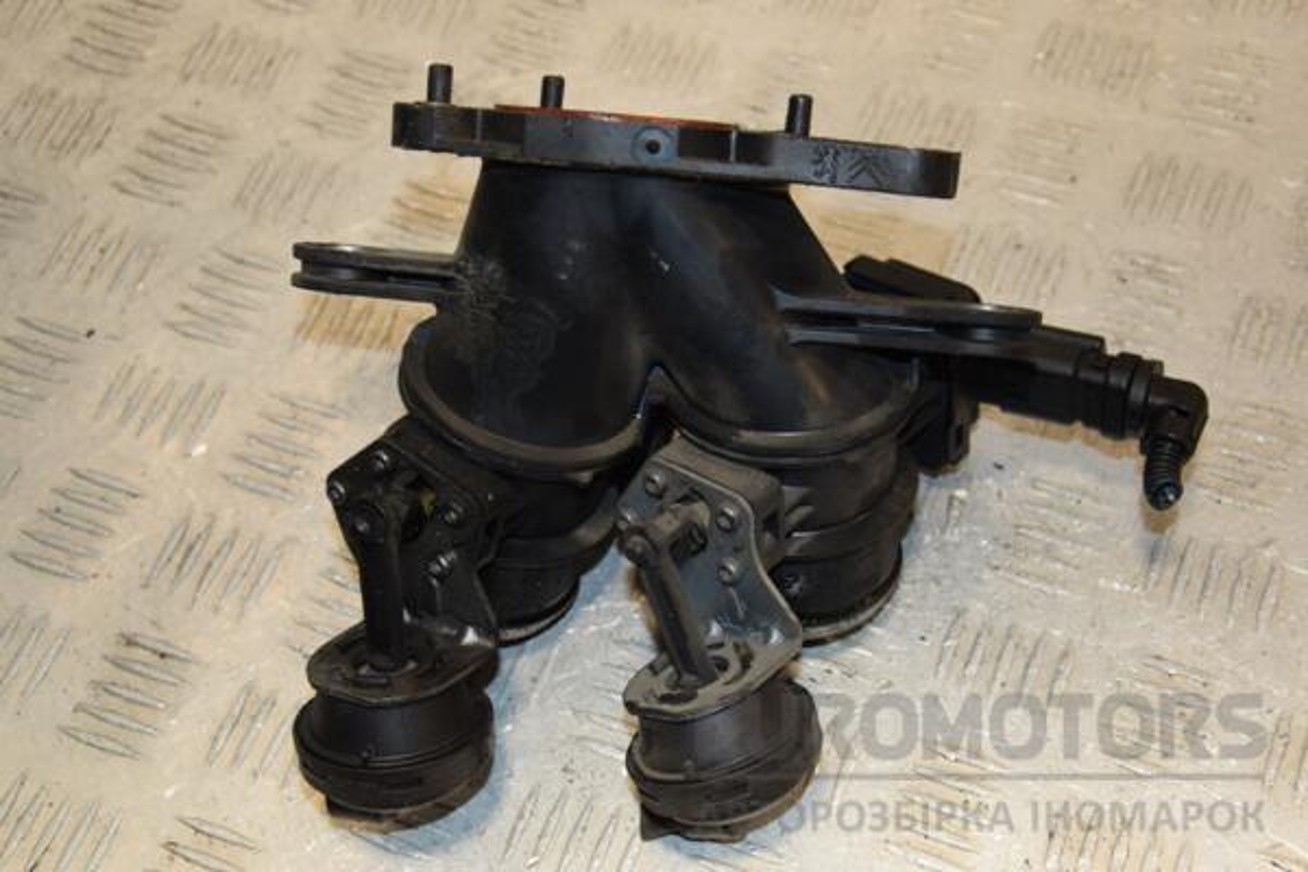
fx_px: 2289
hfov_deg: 31.9
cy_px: 436
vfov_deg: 21.6
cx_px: 654
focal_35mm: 63
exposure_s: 1/200
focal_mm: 42
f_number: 5.6
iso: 800
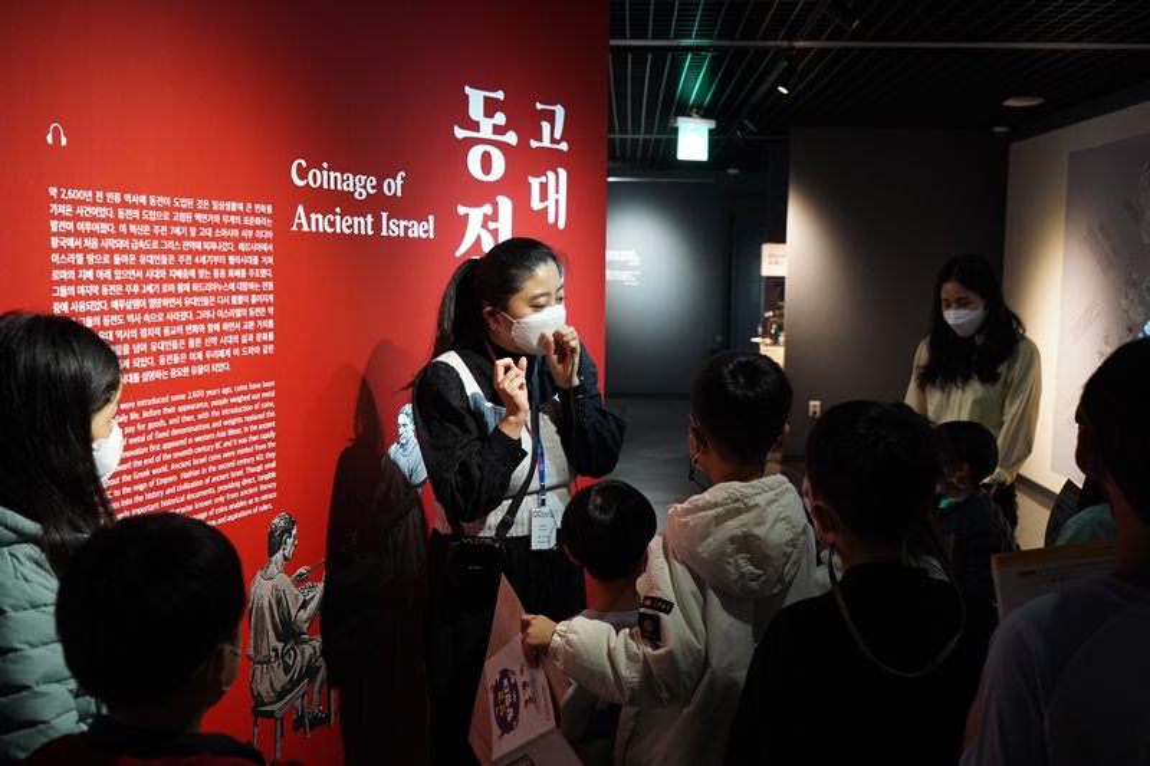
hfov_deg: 55.8
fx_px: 1086
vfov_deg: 38.9
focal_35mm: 34
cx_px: 575
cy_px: 383
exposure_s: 1/160
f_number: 4
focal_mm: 34
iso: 4000
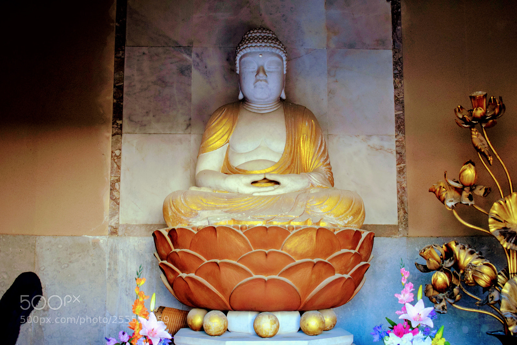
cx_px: 258
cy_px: 172
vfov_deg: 30.8
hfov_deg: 45.0
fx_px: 625
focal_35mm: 44
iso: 800
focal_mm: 29
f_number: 4.2
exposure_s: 1/60
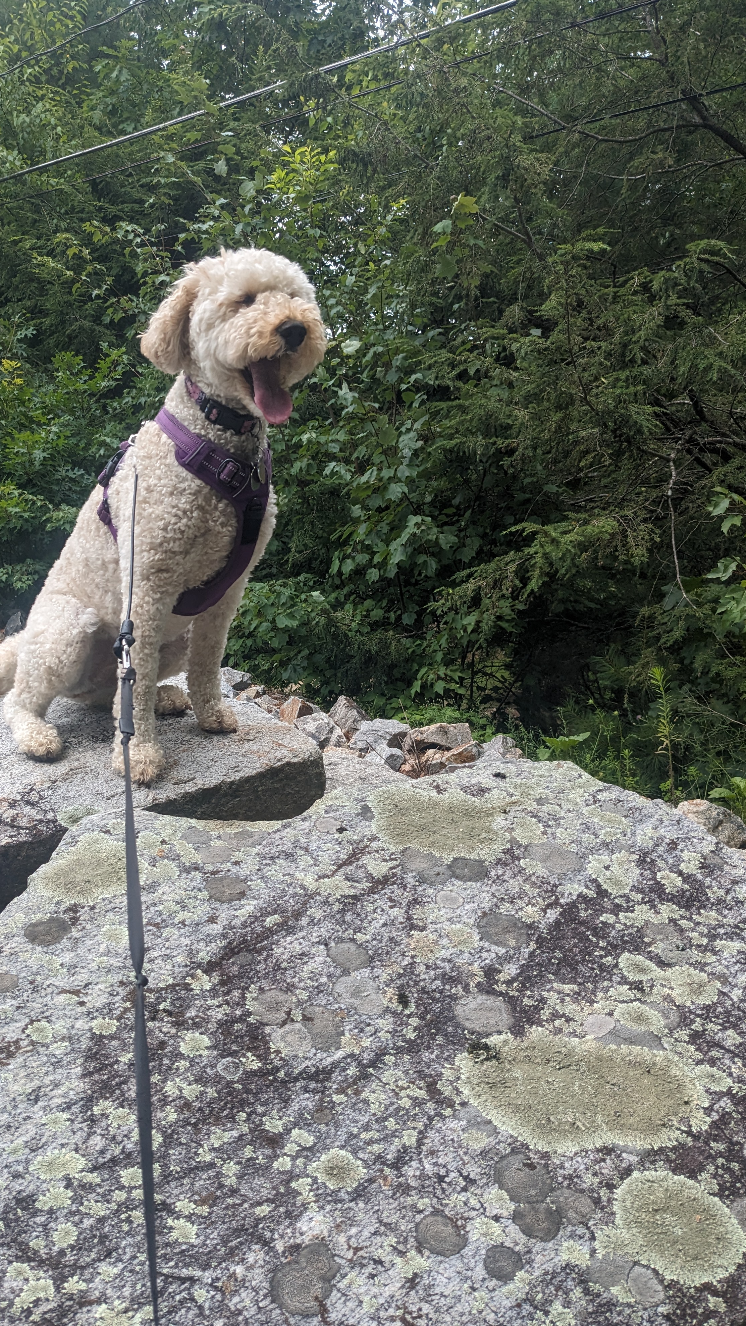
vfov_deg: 64.3
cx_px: 276
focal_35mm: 30
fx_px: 1055
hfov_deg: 38.7
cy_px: 665
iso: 59
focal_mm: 4.38
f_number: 1.73
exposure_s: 1/806
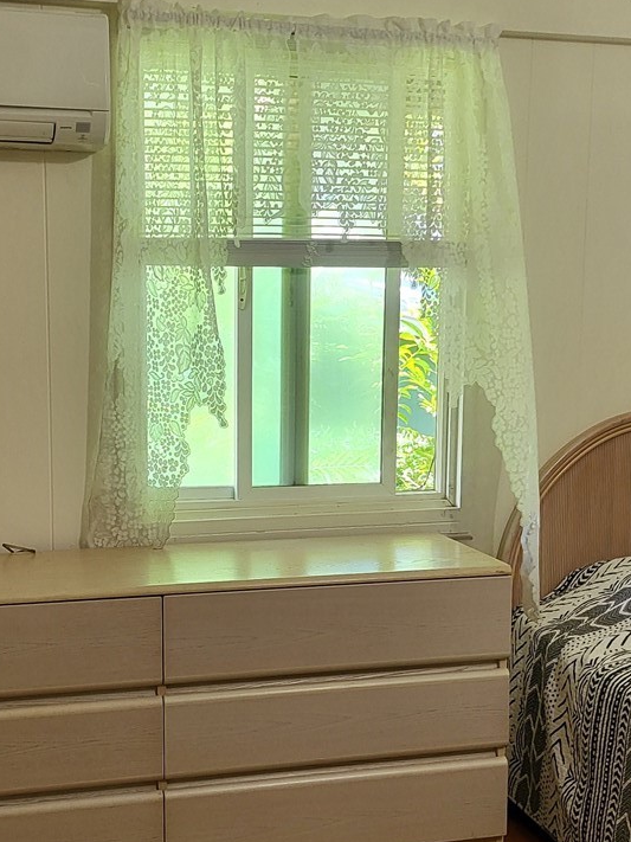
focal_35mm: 54
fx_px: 1313
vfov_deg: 35.5
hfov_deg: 27.0
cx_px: 302
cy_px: 476
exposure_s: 1/60
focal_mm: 5
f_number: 1.8
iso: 250
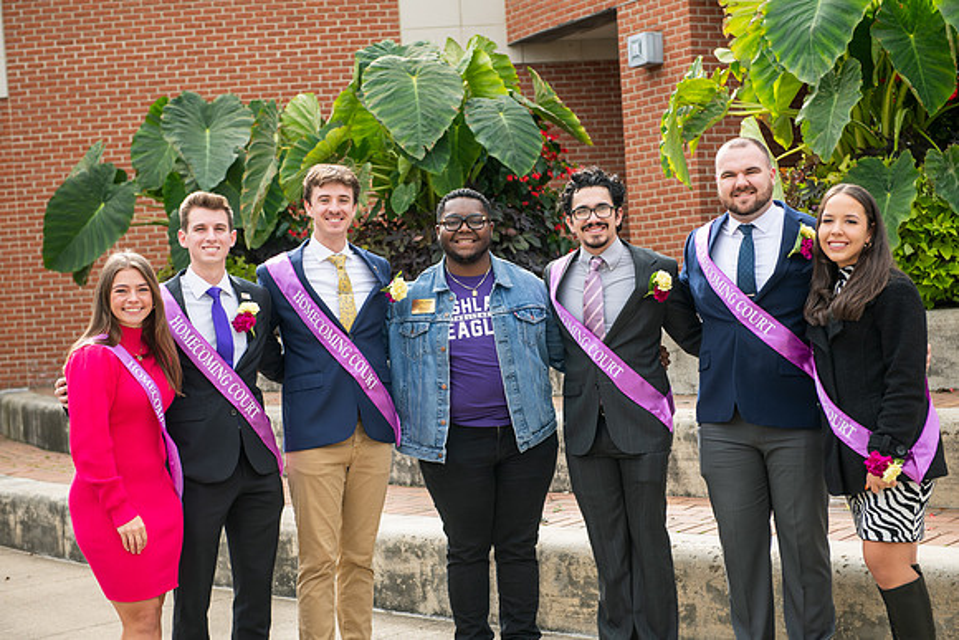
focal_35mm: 62
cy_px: 320
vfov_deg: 21.9
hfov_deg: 32.4
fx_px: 1652
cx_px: 480
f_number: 4.5
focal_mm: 62
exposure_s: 1/320
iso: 125
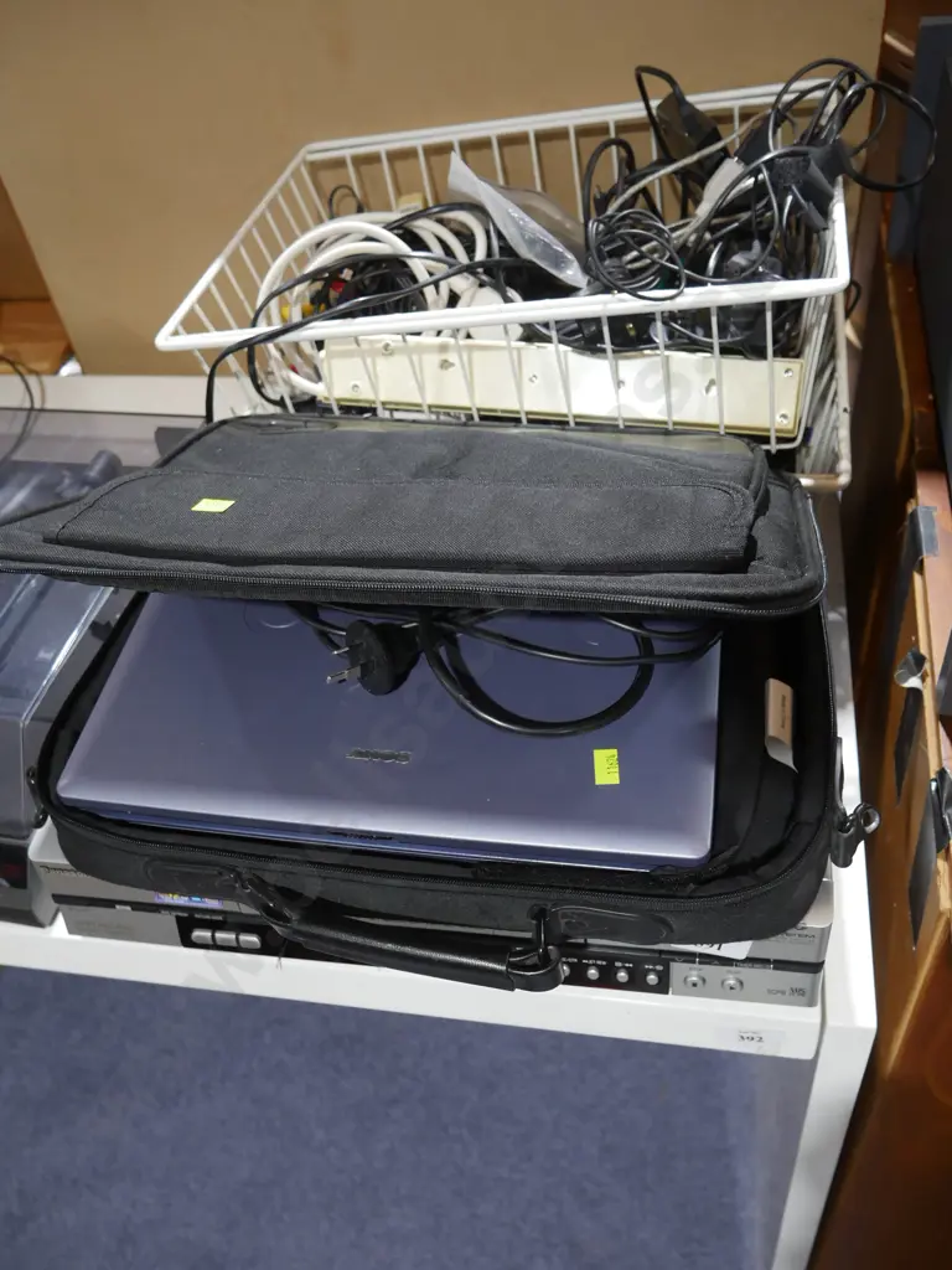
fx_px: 1027
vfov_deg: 63.4
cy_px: 635
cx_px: 476
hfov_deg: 49.7
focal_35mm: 28
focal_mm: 14
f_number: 3.5
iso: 640
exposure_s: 1/60
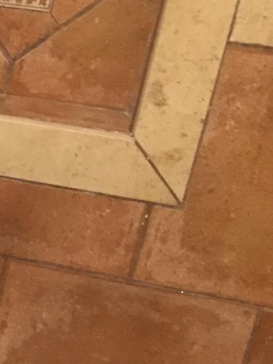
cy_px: 358
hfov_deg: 11.4
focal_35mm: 112
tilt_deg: -26.4
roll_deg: -2.5
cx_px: -338
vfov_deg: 17.2
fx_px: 1177
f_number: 2.2
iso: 100
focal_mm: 4.15
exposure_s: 1/15
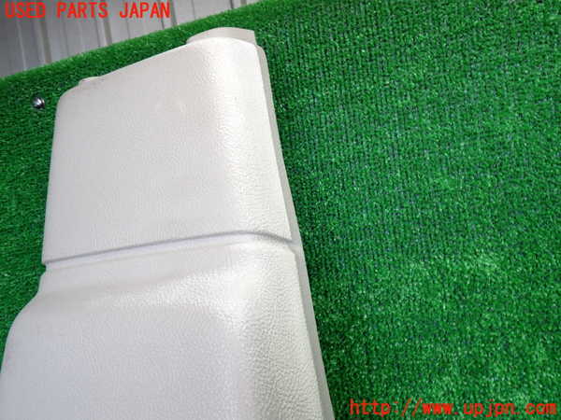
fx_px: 486
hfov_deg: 60.0
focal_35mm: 30
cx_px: 280
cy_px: 210
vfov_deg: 46.8
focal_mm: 5.4
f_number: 2.3
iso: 160
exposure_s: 1/125
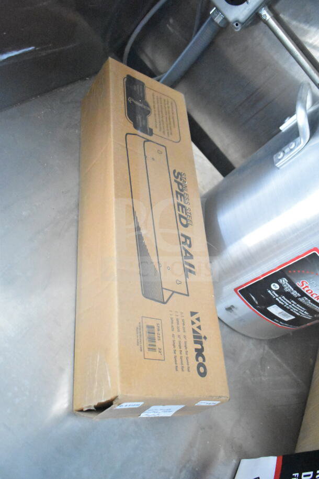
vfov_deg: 61.9
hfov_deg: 43.6
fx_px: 398
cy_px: 240
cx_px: 160
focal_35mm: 30
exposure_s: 1/30
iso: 16000
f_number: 3.8
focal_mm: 20
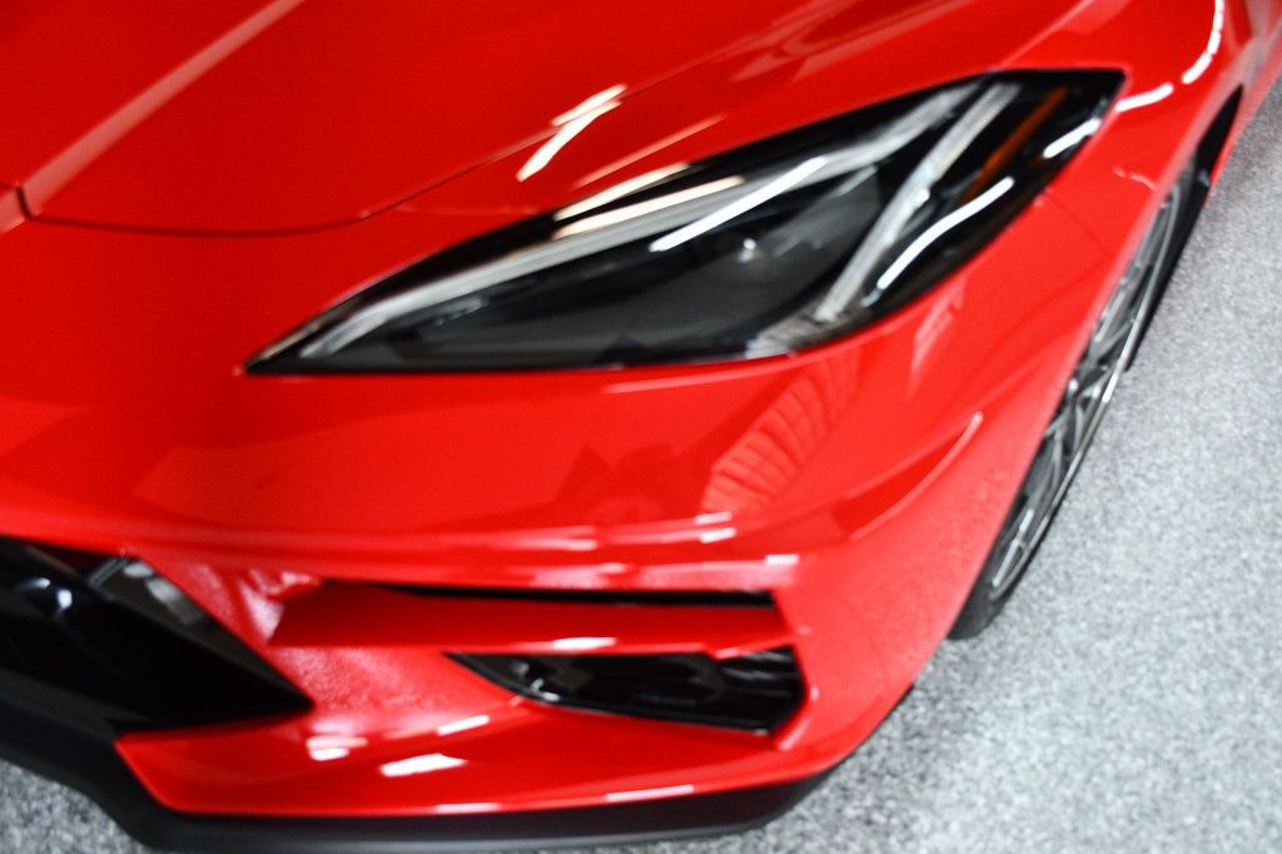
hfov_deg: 55.8
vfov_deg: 38.9
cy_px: 427
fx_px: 1210
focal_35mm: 34
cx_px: 641
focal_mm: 23
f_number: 3.8
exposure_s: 1/125
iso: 1400
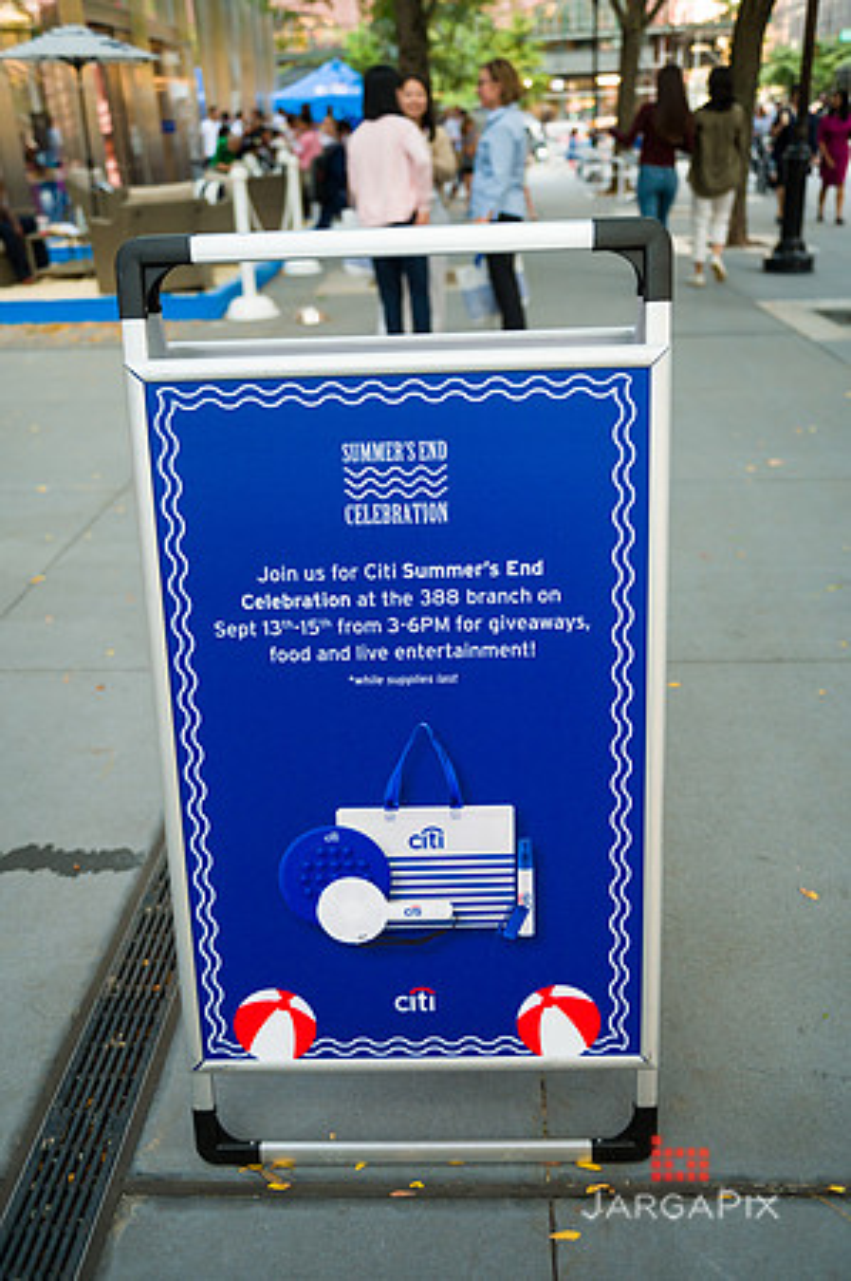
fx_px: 1031
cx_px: 426
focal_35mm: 29
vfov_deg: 63.7
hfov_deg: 44.9
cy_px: 640
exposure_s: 1/640
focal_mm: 29
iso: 800
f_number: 3.2
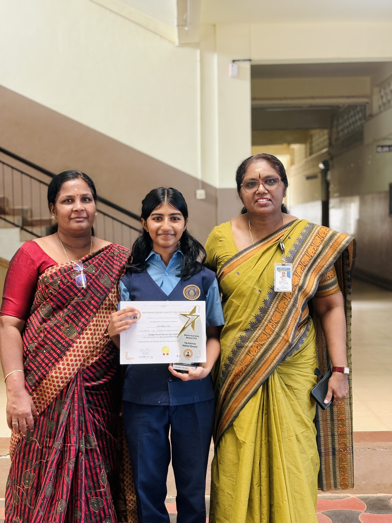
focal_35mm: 52
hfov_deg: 28.0
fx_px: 785
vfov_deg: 36.8
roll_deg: +0.4
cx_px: 196
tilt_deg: -2.9
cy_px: 262
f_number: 1.6
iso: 160
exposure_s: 1/33
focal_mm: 5.96
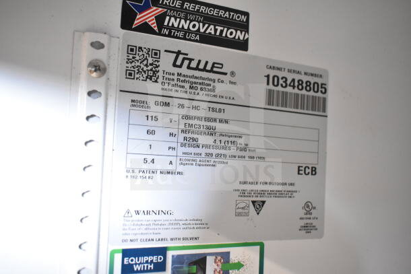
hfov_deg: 53.1
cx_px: 206
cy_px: 137
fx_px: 411
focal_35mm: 36
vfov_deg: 36.9
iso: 4000
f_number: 4
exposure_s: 1/40
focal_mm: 24
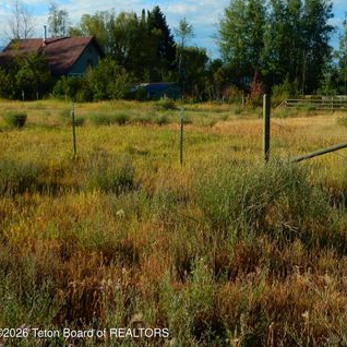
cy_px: 147
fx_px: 567
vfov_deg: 34.0
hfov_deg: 33.3
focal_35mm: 50
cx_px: 266
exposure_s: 1/1000
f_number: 4
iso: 125
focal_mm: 6.4
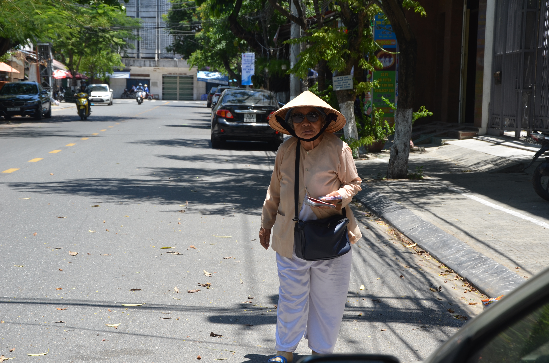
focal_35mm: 78
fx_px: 1187
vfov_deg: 17.4
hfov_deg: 26.0
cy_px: 182
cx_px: 274
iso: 180
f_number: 8
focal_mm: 52
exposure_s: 1/250
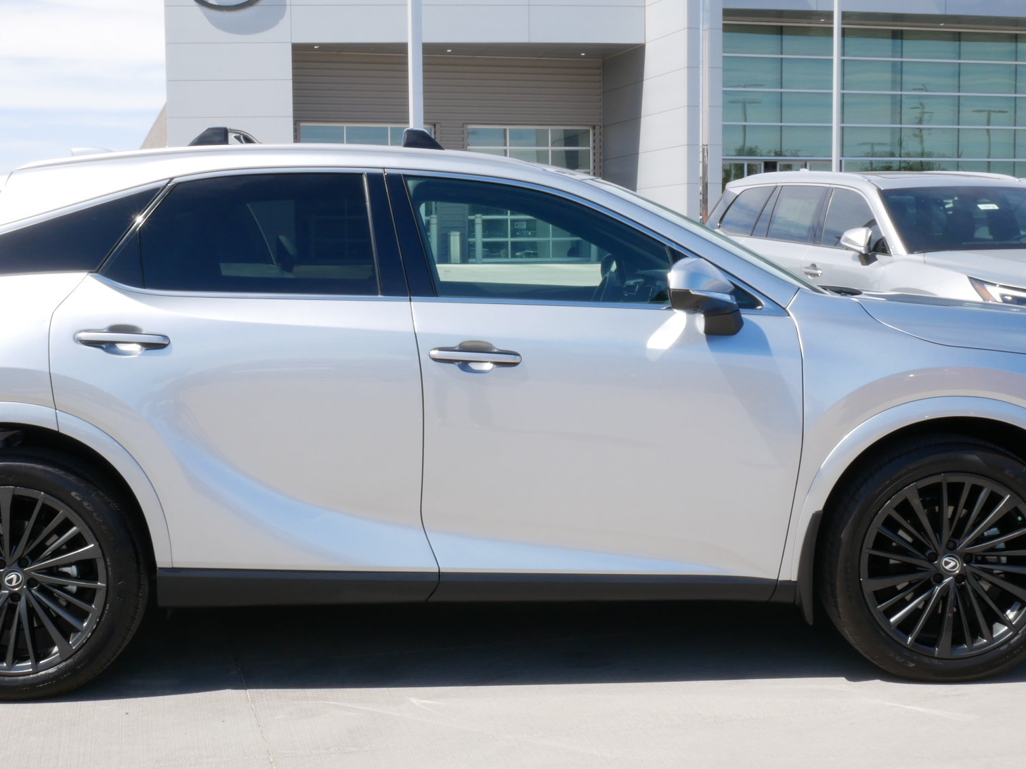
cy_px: 367
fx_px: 1511
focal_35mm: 51
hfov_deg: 37.5
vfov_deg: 28.6
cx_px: 478
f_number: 22
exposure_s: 1/30
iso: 200
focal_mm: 17
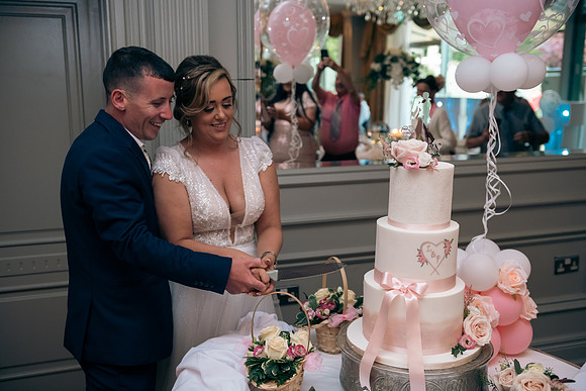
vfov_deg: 35.1
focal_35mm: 38
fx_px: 619
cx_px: 293
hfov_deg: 50.7
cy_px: 196
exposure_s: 1/160
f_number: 3.5
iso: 800
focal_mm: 38
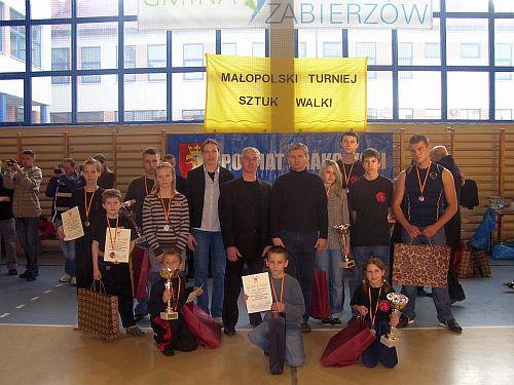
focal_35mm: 34
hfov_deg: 54.0
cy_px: 192
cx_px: 257
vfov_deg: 41.8
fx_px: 505
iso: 125
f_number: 2.7
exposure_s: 1/60
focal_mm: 5.6
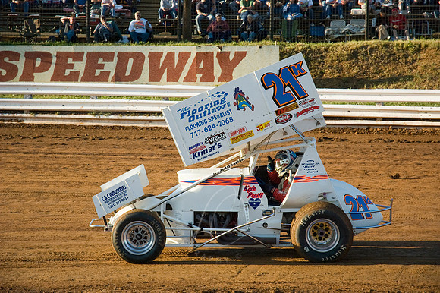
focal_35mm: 105
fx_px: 1283
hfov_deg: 19.5
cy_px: 146
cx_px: 220
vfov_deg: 13.0
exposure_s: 1/1600
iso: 200
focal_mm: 70
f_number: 4.5
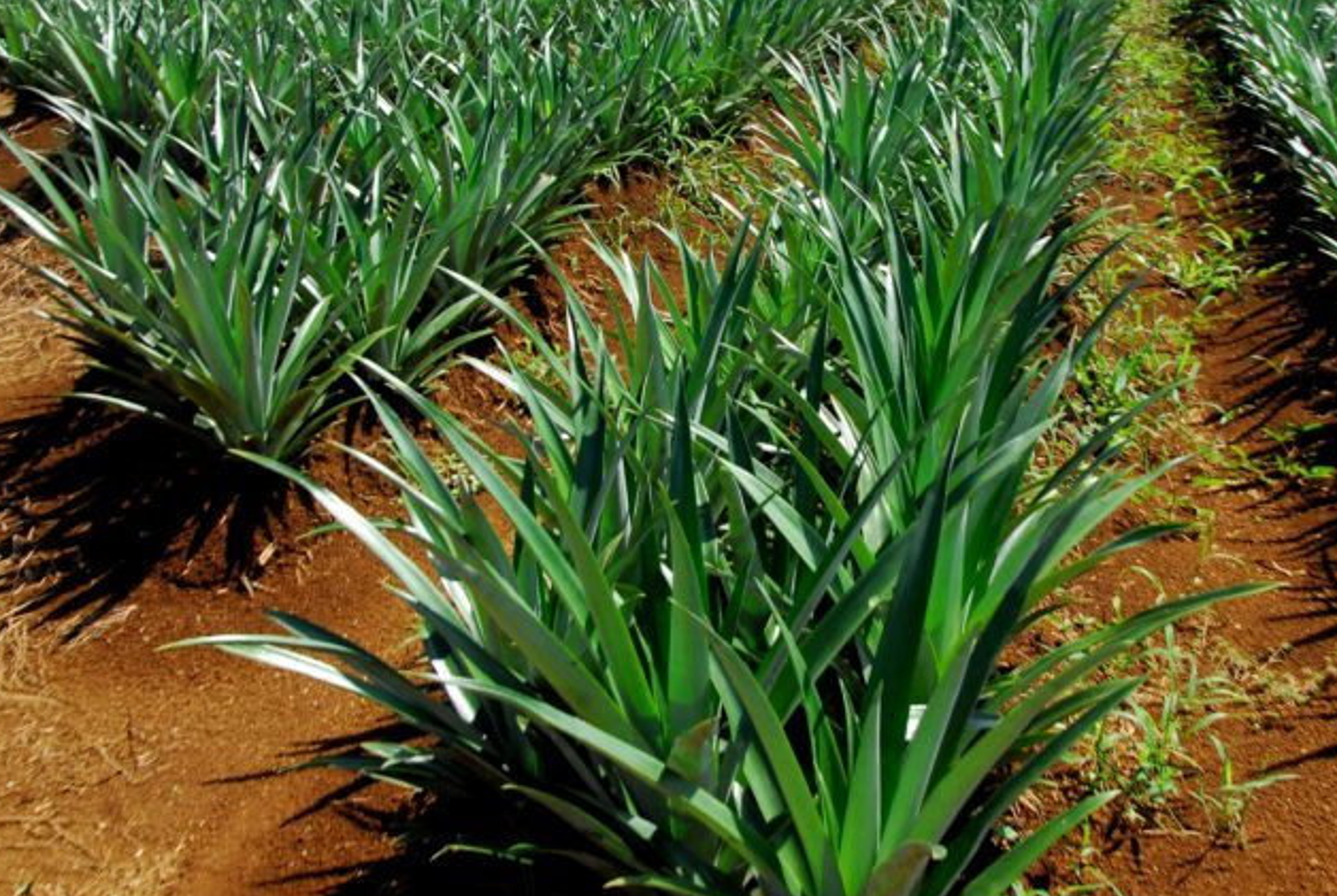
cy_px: 409
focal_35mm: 44
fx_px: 1637
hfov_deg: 44.3
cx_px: 756
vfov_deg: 30.6
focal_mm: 24
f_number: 13
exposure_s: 1/200
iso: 400
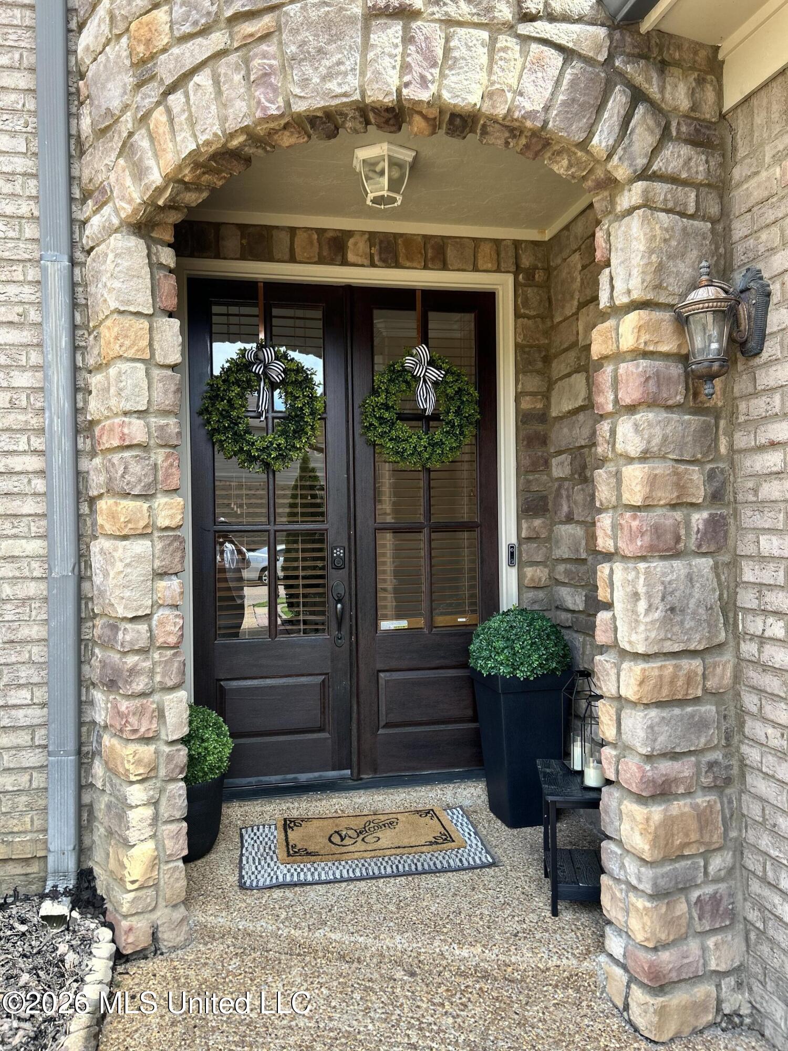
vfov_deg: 67.3
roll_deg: +0.7
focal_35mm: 26
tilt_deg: +1.4
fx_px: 789
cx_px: 394
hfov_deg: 53.1
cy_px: 526
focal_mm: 5.7
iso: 50
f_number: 1.5
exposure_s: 1/364
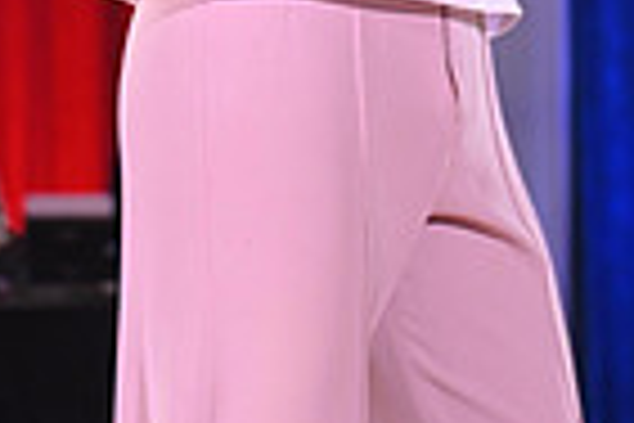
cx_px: 438
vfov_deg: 4.6
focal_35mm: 289
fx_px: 5089
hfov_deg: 7.1
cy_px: -580
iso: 1600
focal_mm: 70
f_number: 4.5
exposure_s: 1/200
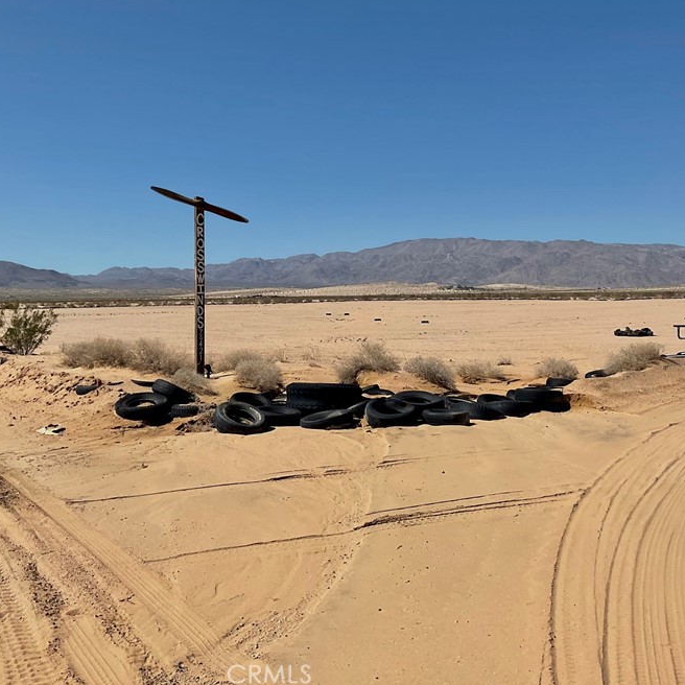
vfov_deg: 41.7
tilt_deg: +1.4
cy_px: 288
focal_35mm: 40
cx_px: 345
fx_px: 896
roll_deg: -0.3
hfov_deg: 41.9
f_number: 1.8
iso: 16
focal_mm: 3
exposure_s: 1/3788
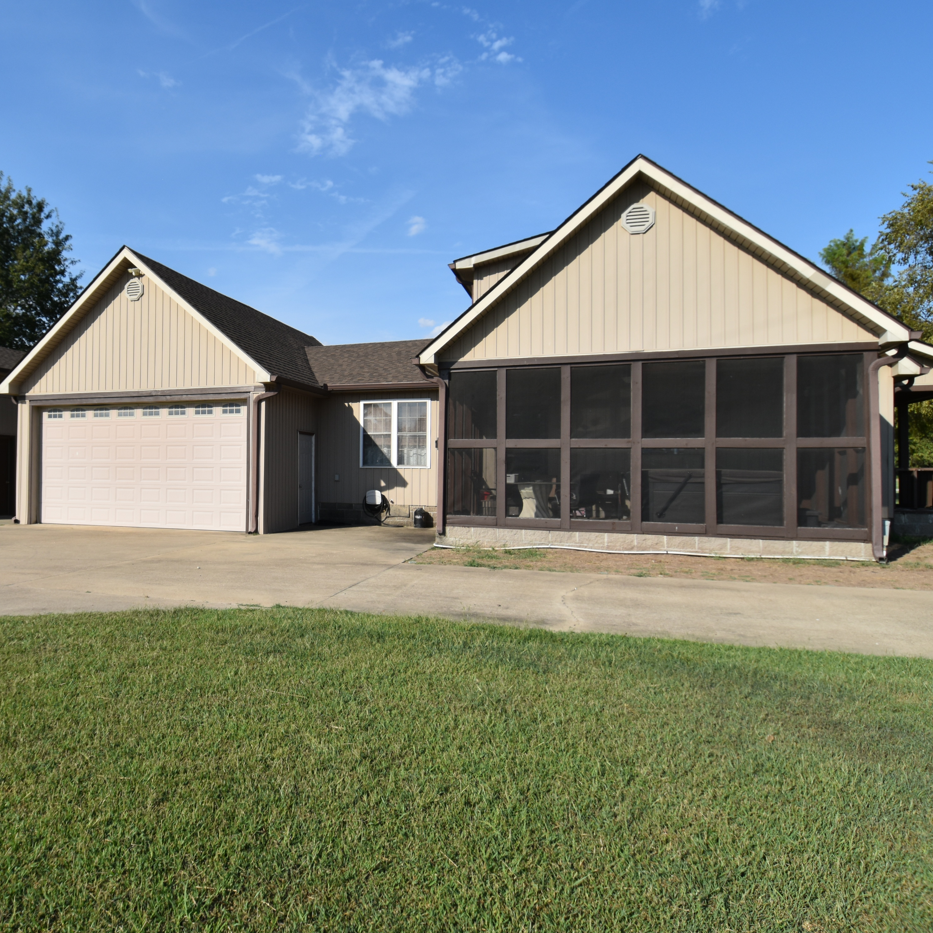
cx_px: 288
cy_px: 467
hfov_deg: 64.9
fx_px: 701
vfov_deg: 67.3
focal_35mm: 23
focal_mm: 12
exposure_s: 1/400
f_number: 10
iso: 200
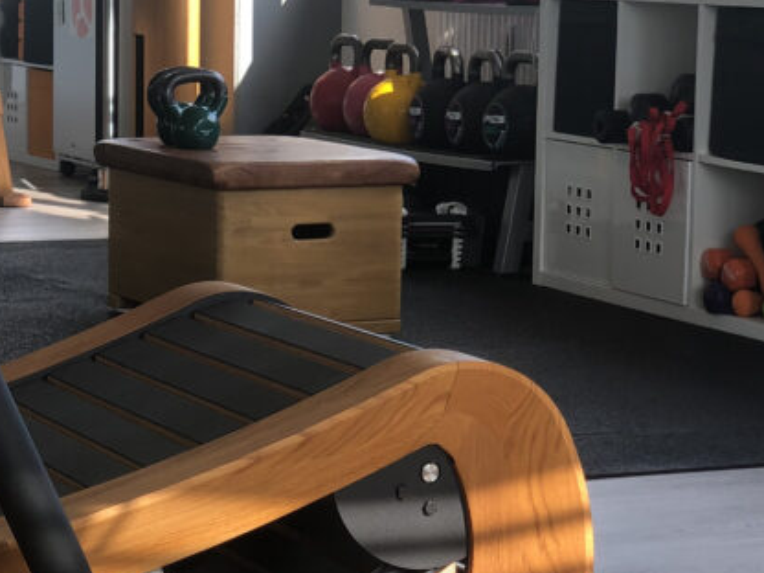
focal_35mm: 128
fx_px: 2825
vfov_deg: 11.6
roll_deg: -0.1
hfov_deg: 15.2
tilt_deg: -6.8
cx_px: 62
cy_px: 307
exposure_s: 1/60
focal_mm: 6
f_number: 2.4
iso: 16
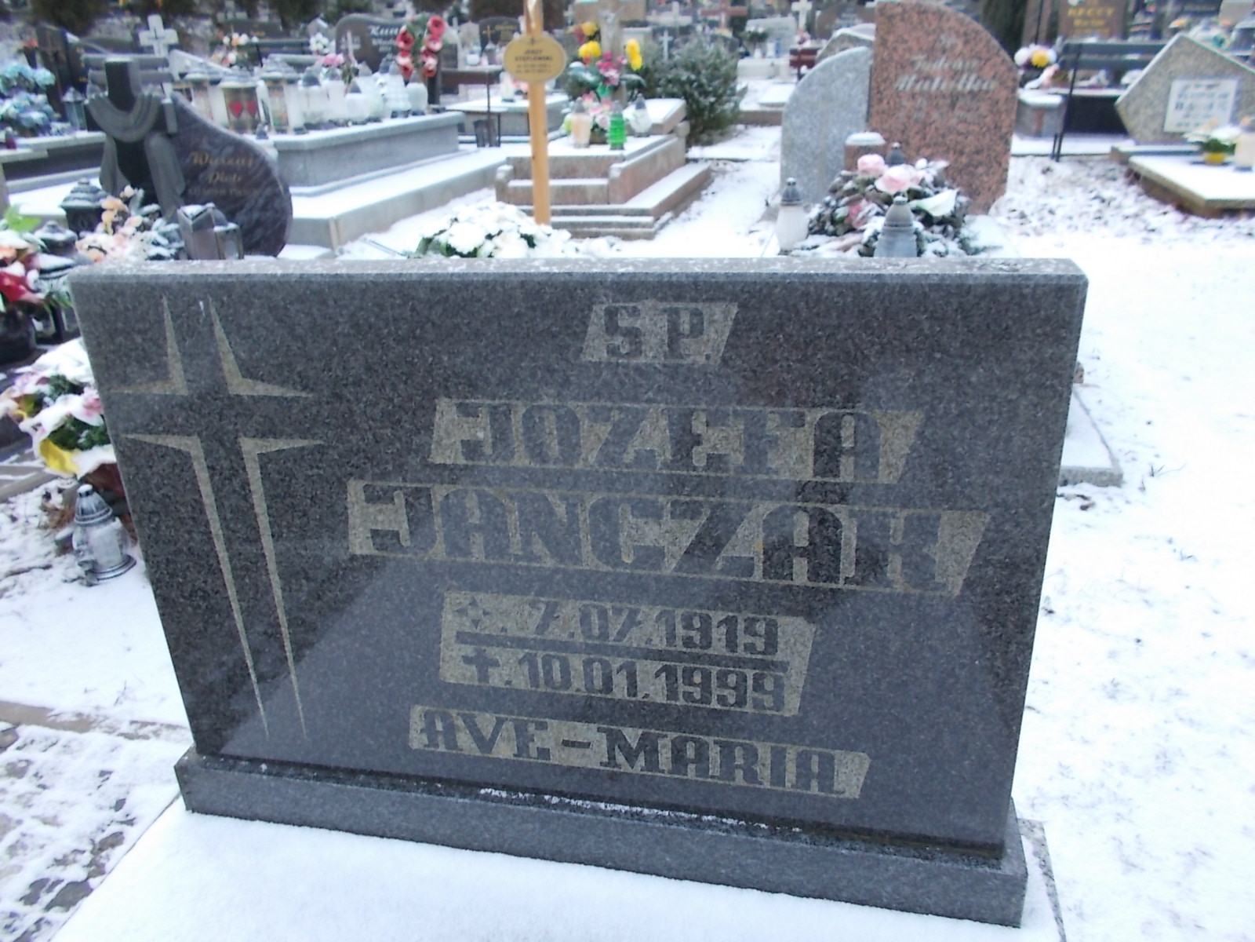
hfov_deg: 67.3
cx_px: 628
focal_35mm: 26
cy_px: 471
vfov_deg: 53.1
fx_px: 943
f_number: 3.2
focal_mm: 4.6
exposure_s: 1/40
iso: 80
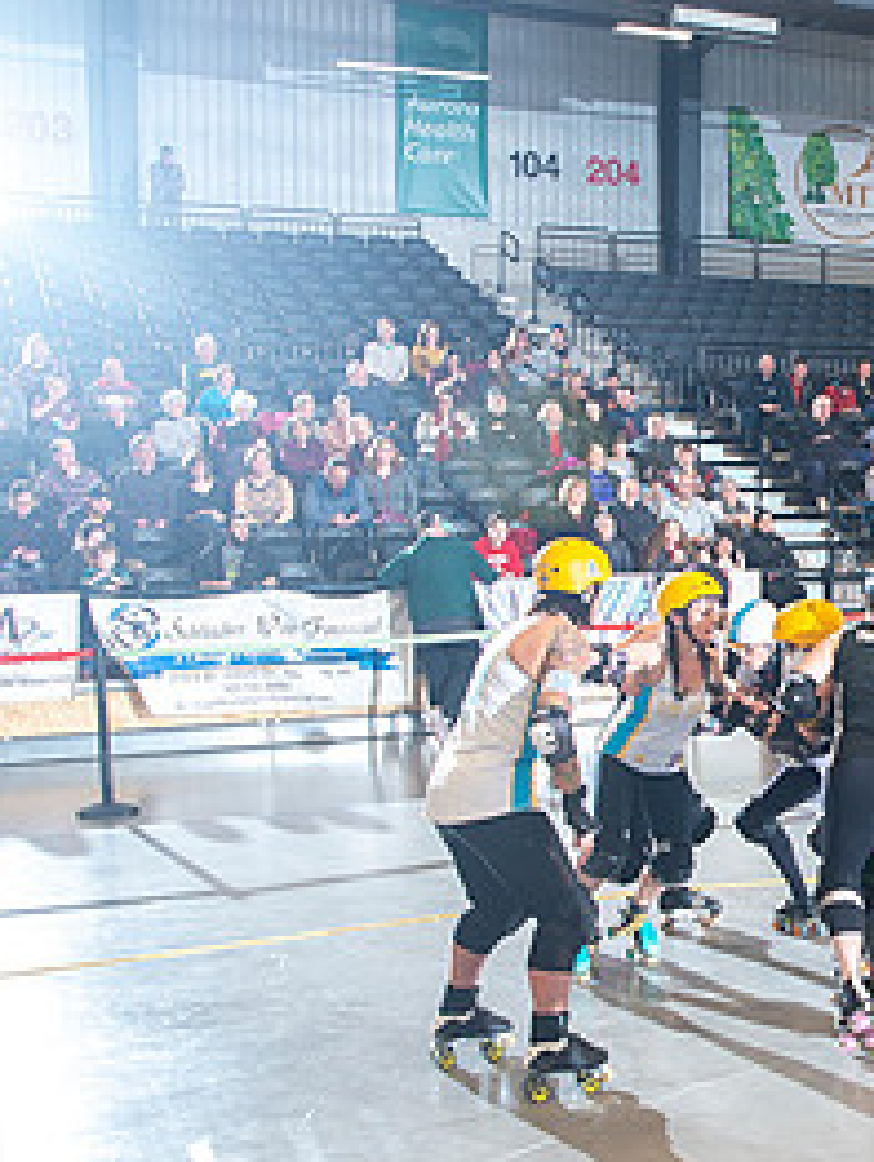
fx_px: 1714
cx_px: 976
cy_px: 641
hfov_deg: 26.3
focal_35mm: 51
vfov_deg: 37.4
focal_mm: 24
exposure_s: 1/160
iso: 500
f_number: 5
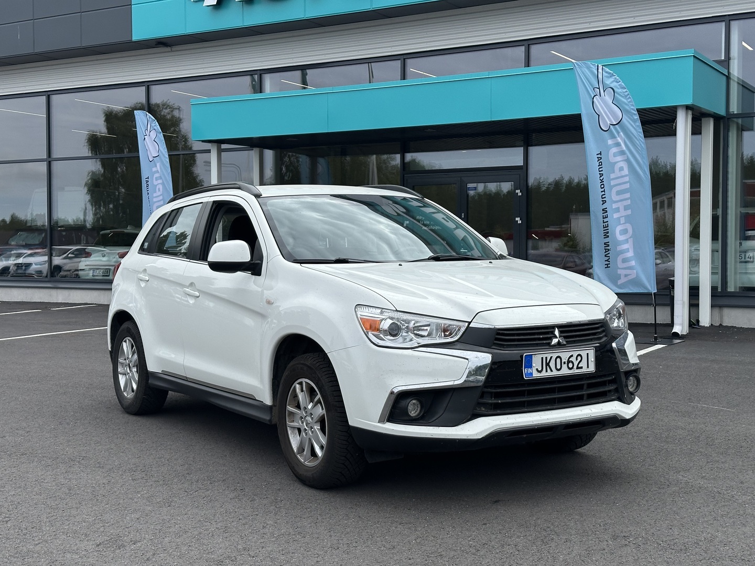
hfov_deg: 39.7
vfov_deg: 30.3
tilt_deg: -1.4
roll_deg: -0.3
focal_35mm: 48
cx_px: 378
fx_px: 1047
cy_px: 283
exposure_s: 1/3731
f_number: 1.78
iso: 64
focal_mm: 6.86
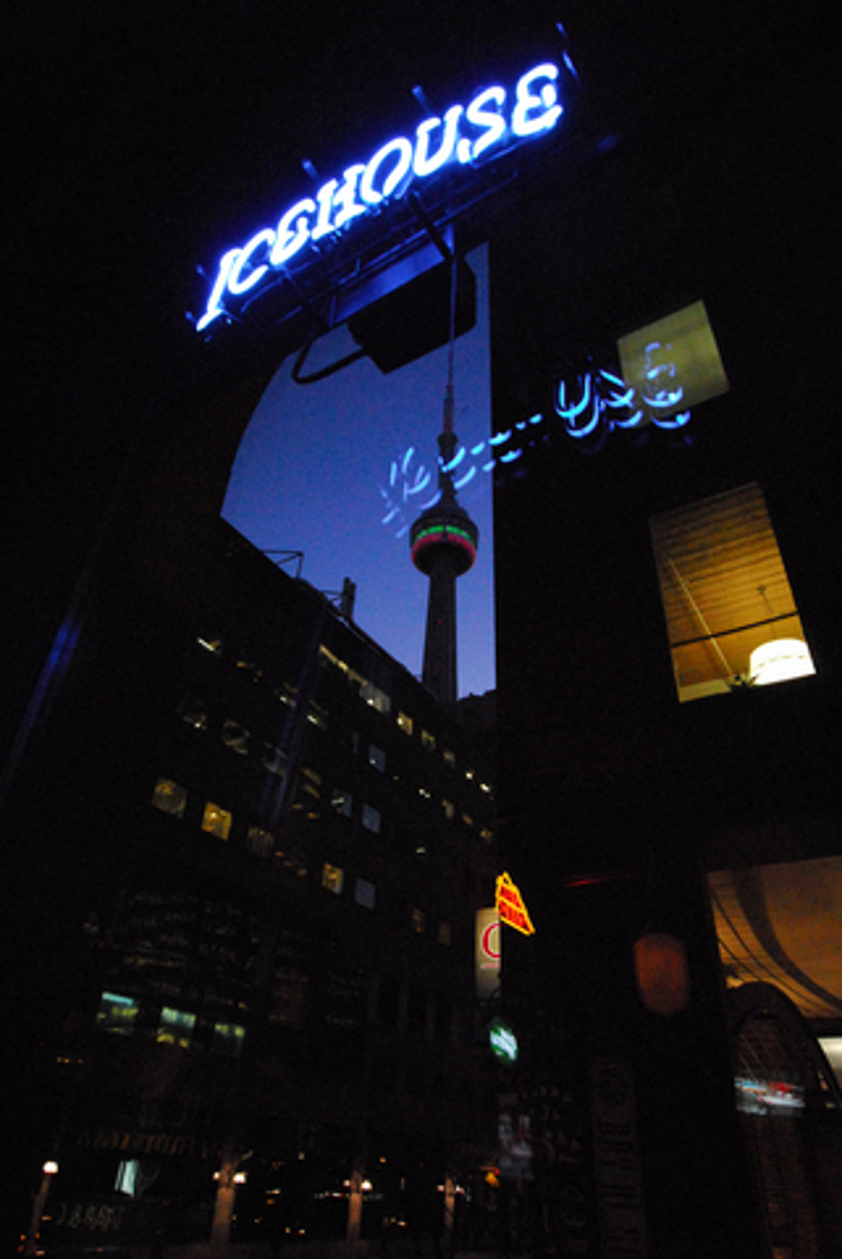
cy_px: 630
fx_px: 735
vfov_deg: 81.2
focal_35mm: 21
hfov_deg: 59.6
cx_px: 421
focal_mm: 14
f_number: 5.6
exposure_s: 1/125
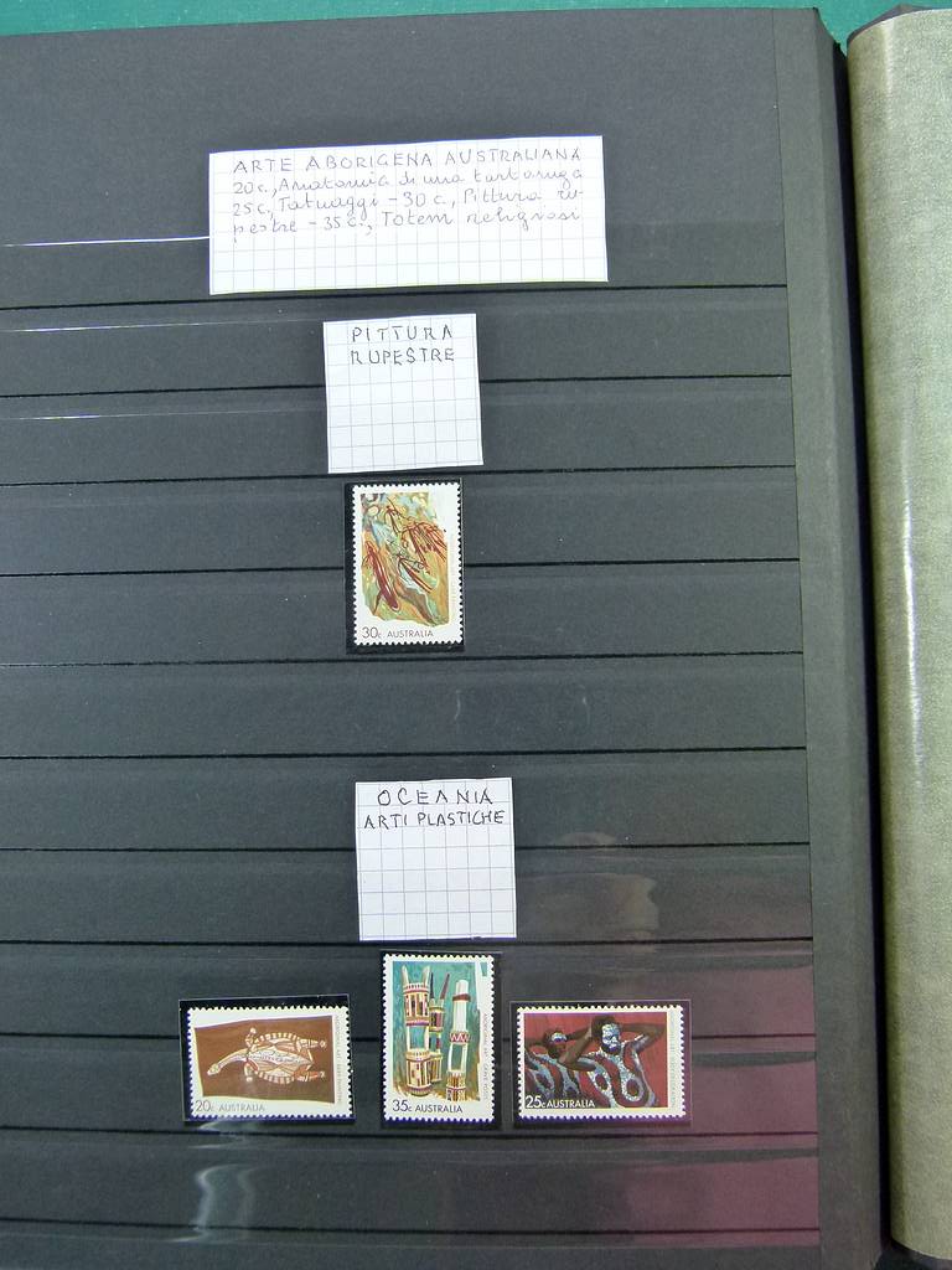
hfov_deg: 44.2
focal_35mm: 32
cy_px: 635
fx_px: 1173
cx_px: 476
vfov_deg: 56.8
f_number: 3
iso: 200
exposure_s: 1/60
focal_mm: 5.7
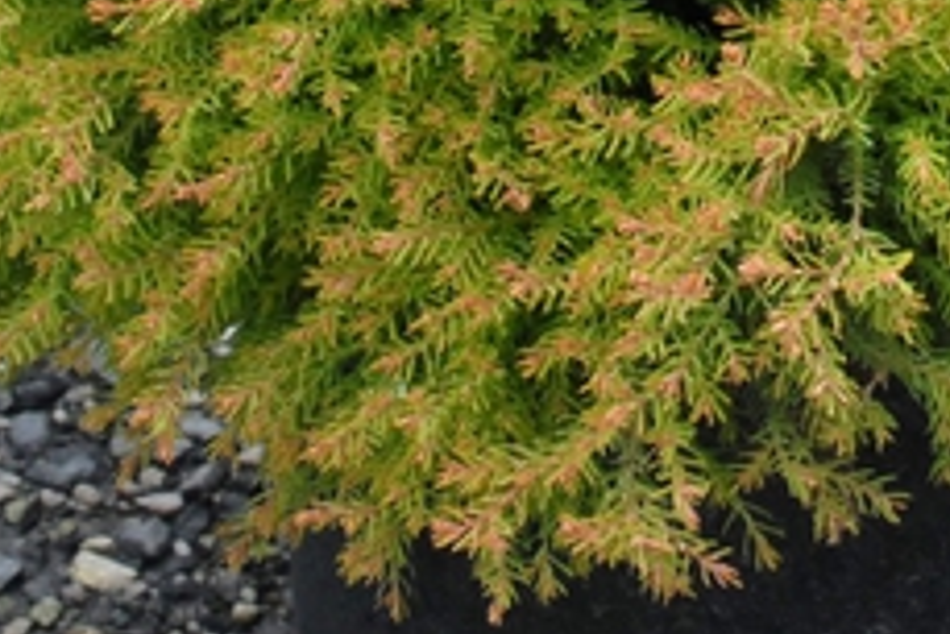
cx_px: 896
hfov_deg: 10.2
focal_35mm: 201
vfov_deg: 6.6
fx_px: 5307
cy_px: -686
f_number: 8
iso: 400
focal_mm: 30
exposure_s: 1/250
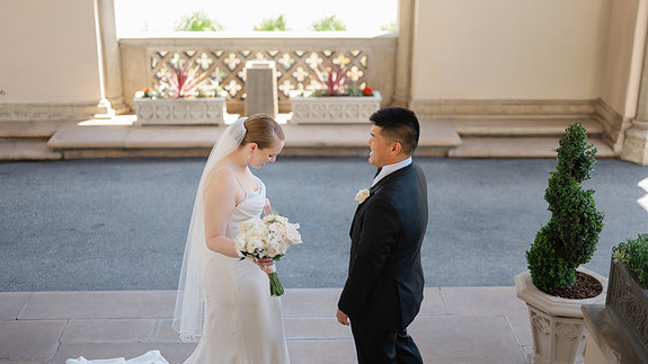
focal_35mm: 49
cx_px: 322
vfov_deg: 24.4
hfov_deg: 42.1
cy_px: 173
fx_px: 842
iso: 80
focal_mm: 55
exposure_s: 1/250
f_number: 1.7
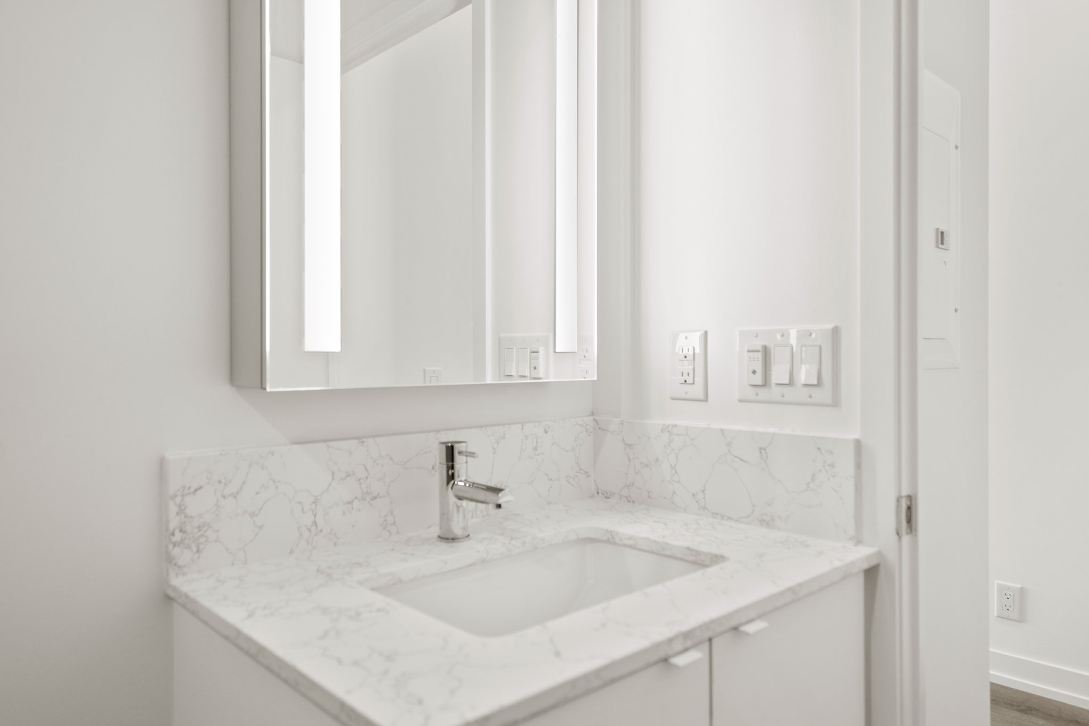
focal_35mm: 24
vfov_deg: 53.1
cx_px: 544
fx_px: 726
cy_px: 363
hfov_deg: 73.7
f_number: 4
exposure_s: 1/30
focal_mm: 24
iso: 1600
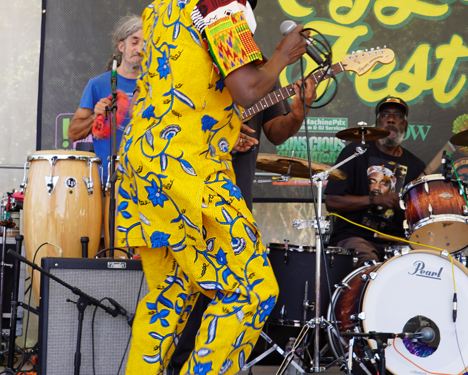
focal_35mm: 92
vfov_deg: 16.7
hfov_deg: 20.8
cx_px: 174
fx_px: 1274
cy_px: 121
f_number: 6.3
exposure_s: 1/100
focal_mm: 49
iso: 100
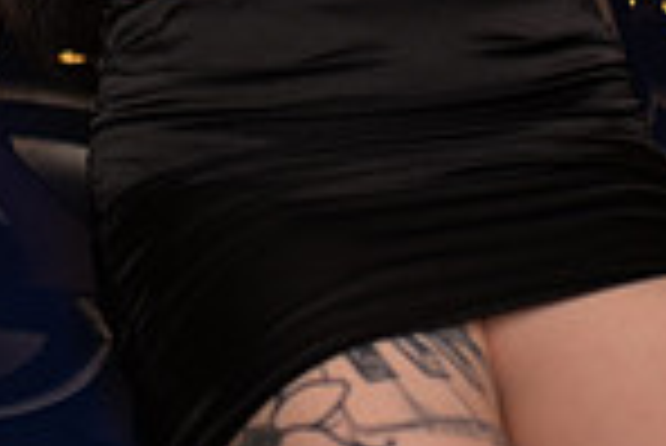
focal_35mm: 137
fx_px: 2537
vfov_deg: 9.6
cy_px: -309
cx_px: -14
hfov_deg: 14.7
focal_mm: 35
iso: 500
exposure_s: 1/640
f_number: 1.4
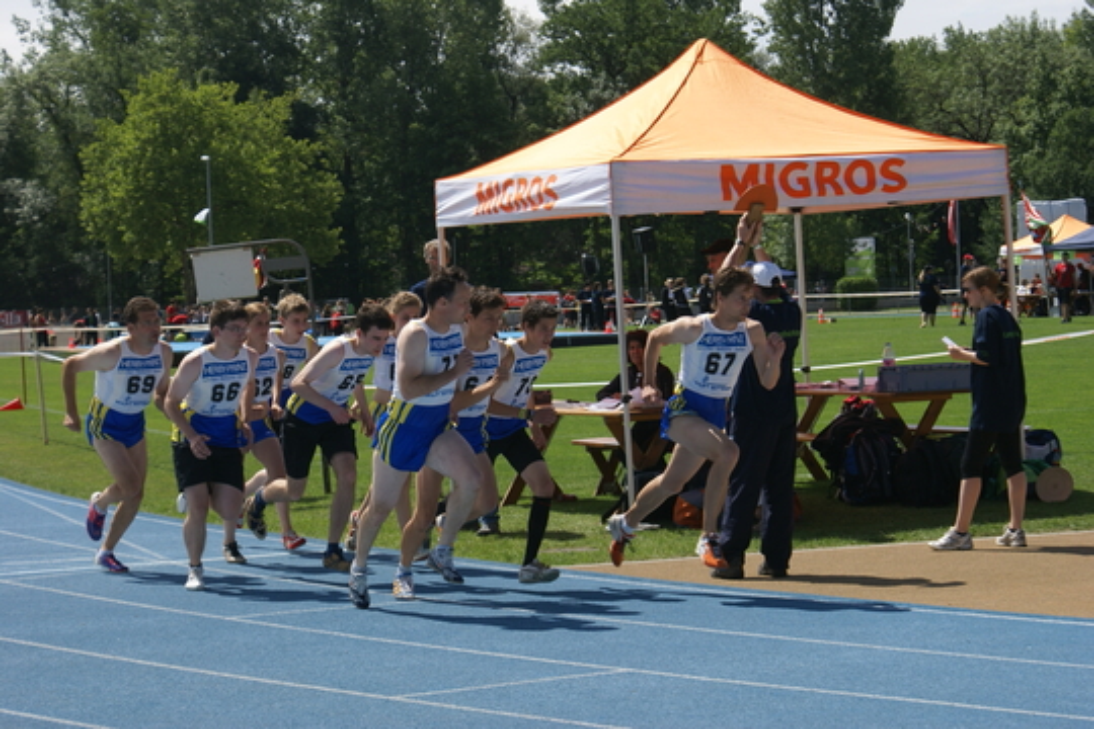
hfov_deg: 19.5
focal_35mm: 105
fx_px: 3191
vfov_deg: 13.0
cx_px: 547
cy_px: 364
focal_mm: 70
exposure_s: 1/400
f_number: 7.1
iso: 100
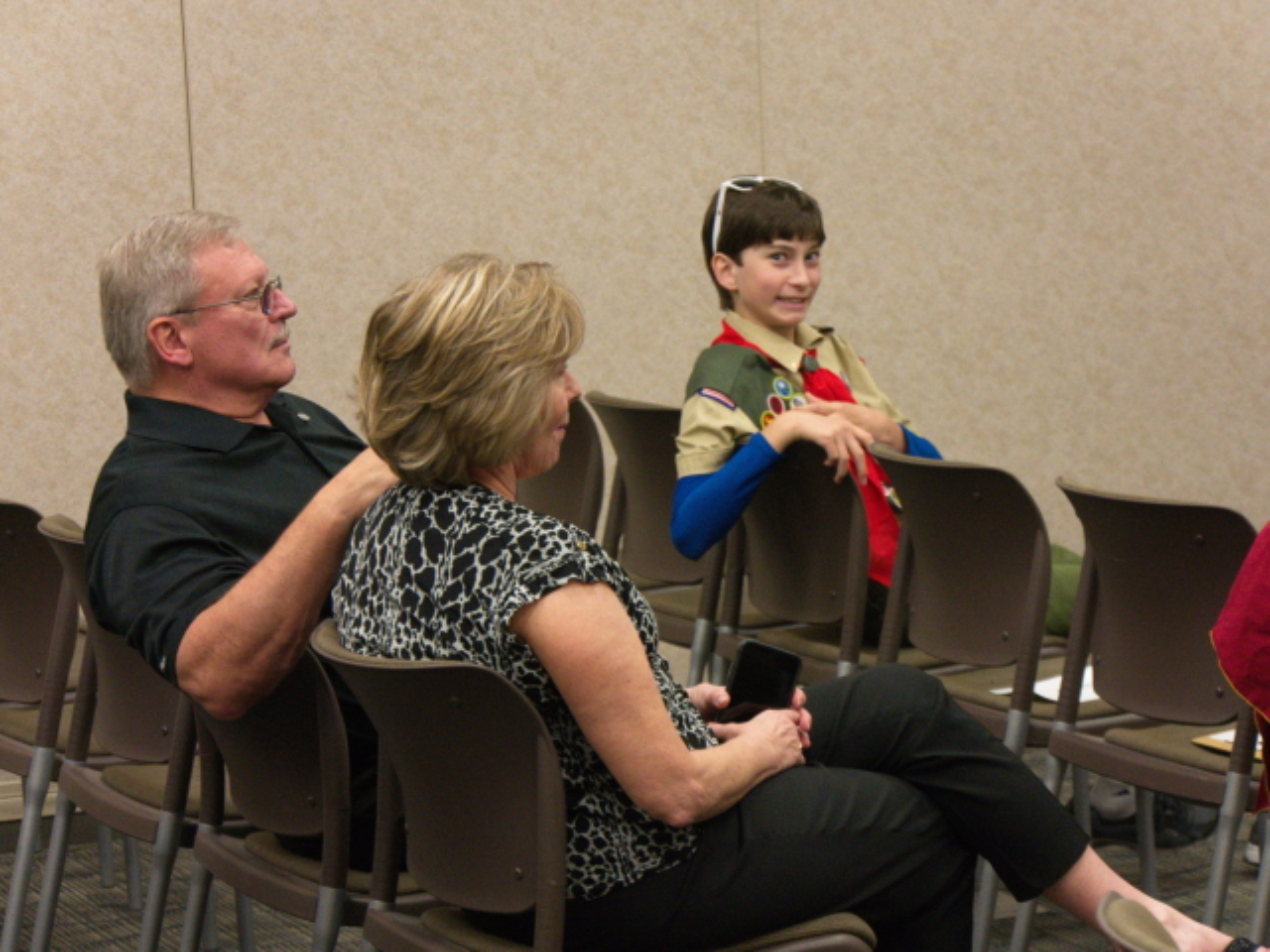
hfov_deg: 16.1
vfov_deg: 12.1
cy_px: 476
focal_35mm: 122
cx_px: 635
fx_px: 4476
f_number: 5.2
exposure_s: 1/100
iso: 3200
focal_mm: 61
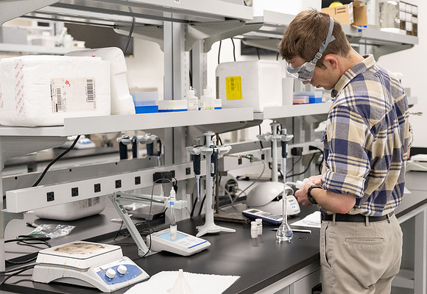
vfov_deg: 23.3
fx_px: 713
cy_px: 144
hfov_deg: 33.3
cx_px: 242
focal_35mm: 59
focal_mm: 53
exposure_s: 1/250
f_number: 4
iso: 2500
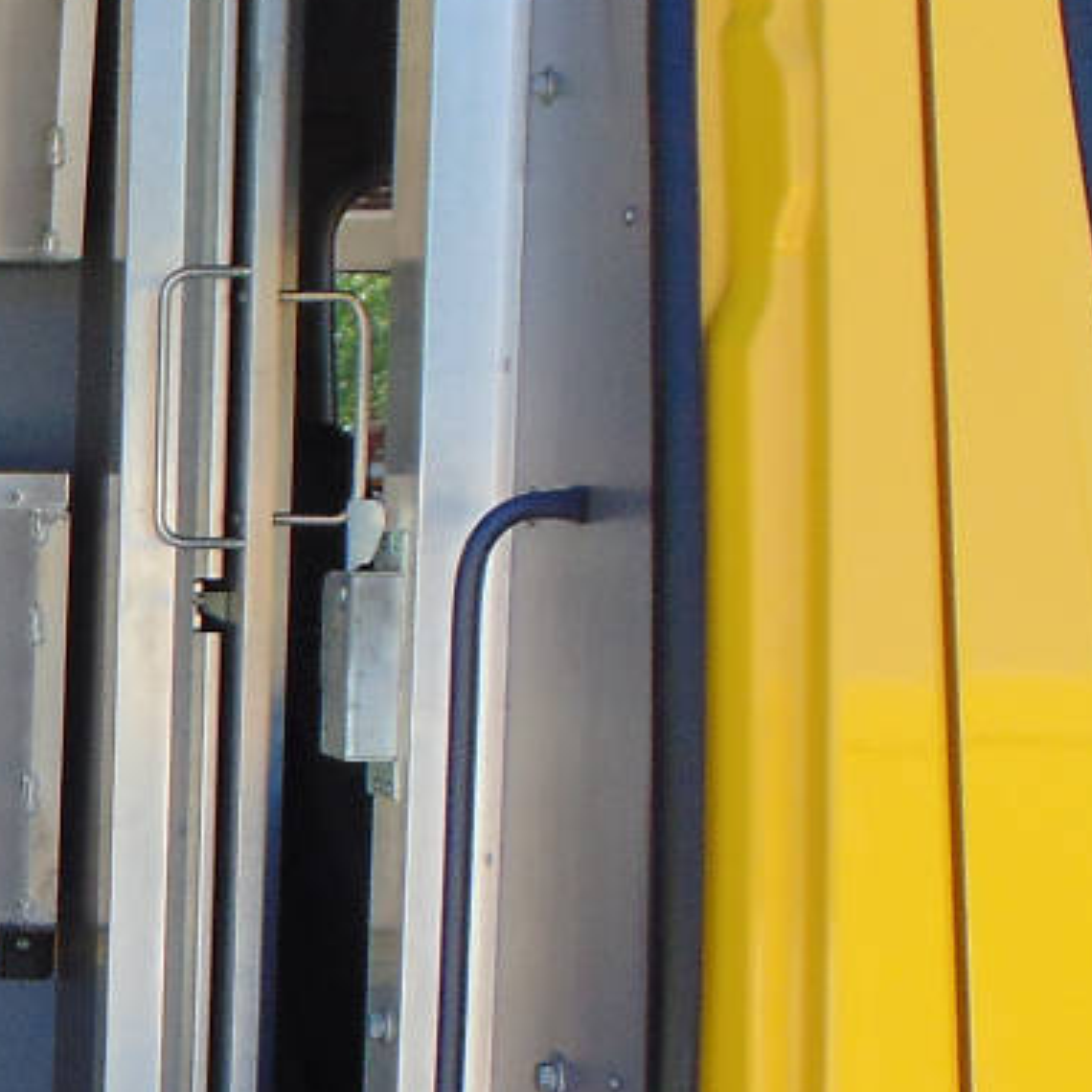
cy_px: 853
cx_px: -684
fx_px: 3319
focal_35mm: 93
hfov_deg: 16.5
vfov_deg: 18.5
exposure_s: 1/250
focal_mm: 4.5
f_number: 3
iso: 80
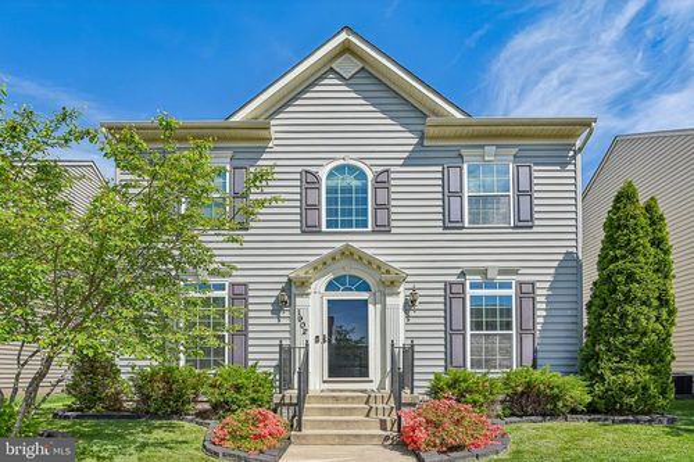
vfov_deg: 67.3
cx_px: 347
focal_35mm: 18
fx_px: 347
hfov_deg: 90.0
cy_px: 231
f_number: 8
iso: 400
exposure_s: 1/1250
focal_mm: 18
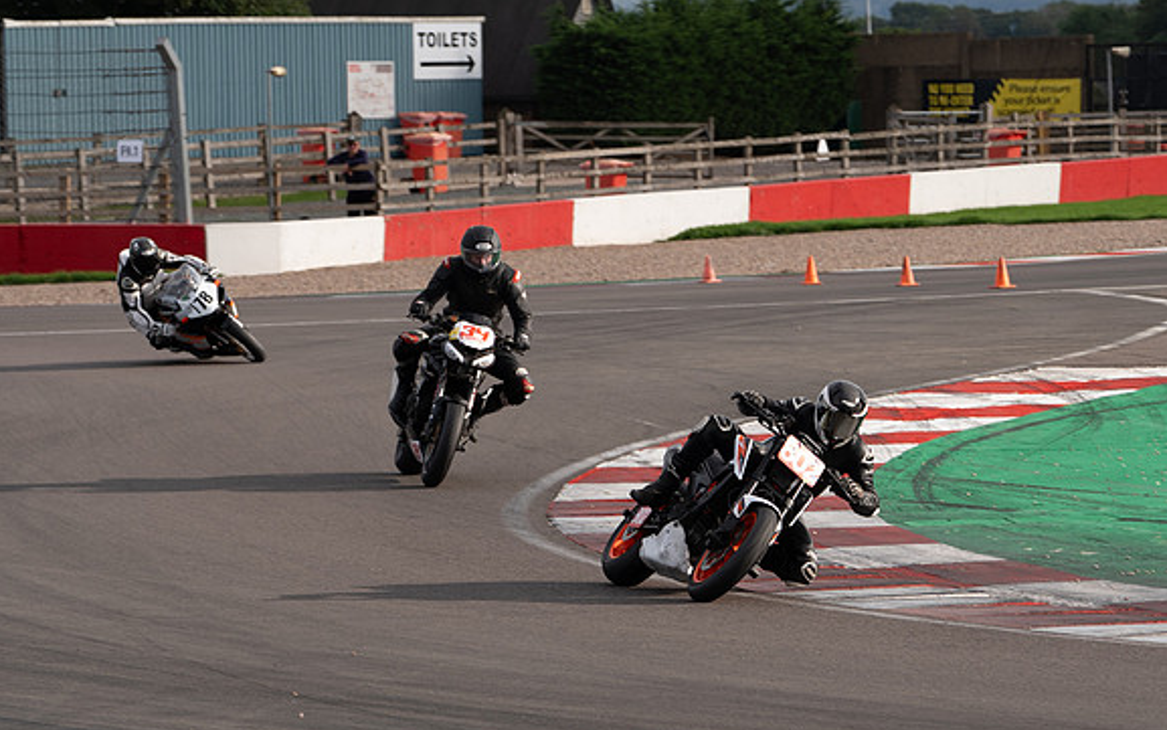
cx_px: 568
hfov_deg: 8.4
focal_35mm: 251
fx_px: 7985
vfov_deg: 5.2
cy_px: 387
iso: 160
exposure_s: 1/400
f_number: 5.6
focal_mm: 158
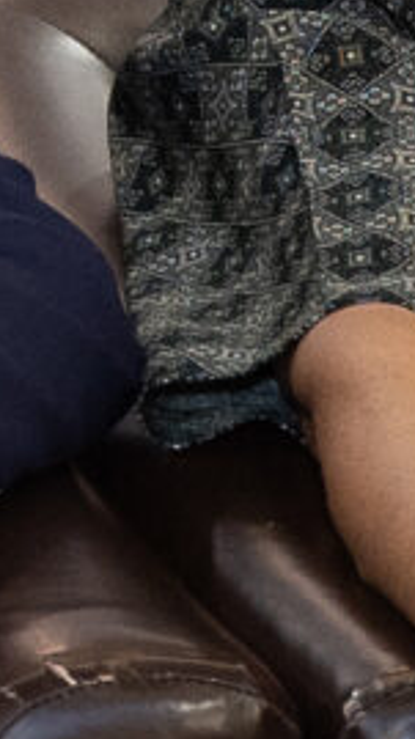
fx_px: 9973
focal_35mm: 509
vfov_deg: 4.2
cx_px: -1481
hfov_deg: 2.3
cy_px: -793
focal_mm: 34
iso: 800
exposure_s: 1/80
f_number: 3.5
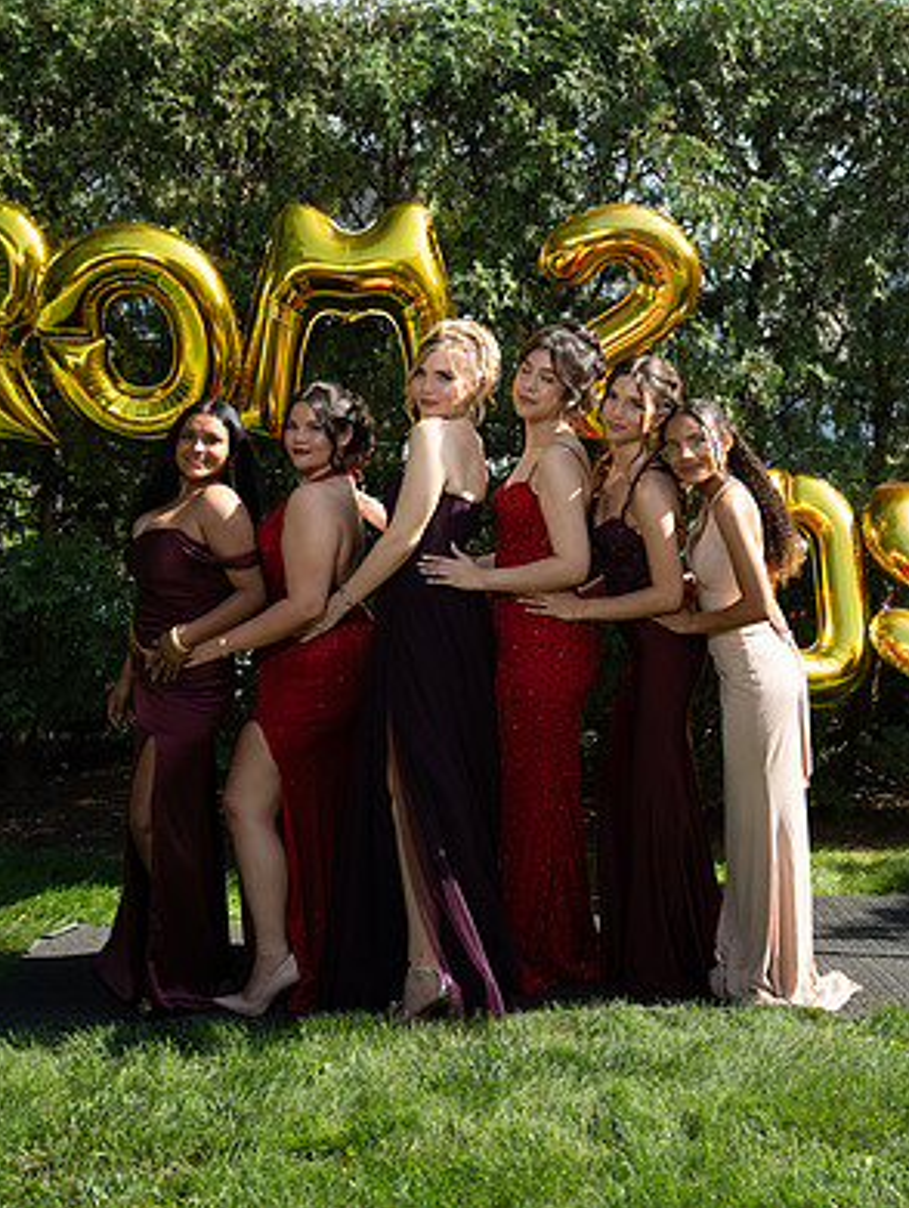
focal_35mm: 42
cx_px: 458
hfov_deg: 34.4
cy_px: 516
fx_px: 1468
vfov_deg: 44.6
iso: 100
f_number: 5
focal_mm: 38
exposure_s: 1/250
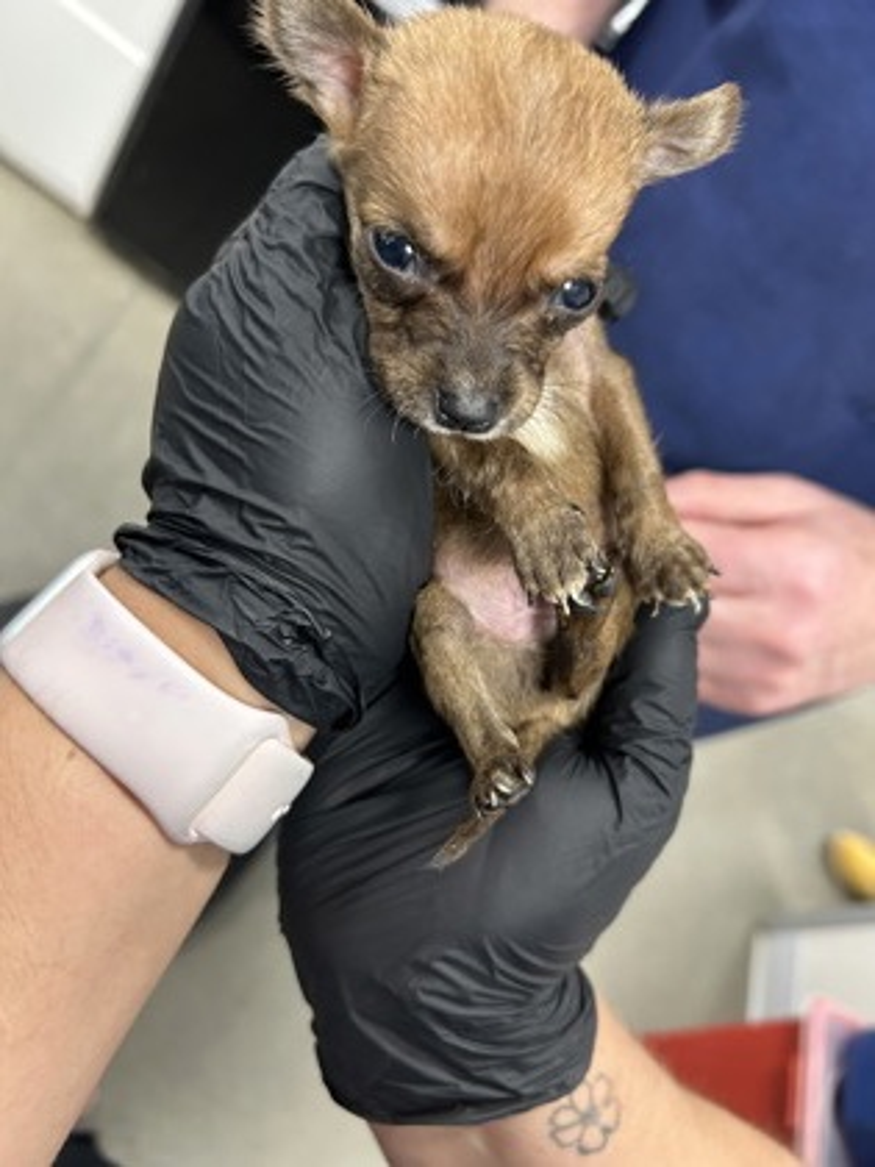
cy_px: 584
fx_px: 876
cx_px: 438
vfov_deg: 67.3
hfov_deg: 53.1
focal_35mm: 26
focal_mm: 5.7
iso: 250
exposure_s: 1/60
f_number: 1.5
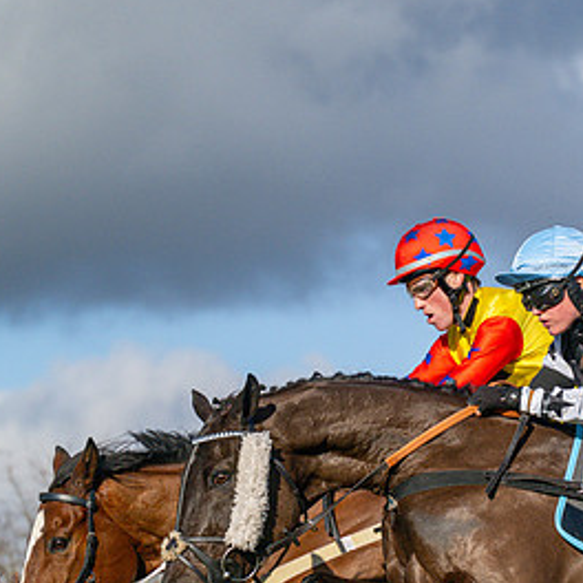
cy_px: 366
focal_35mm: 232
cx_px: 653
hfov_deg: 7.5
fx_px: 4421
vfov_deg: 7.5
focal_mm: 98
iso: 400
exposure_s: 1/8000
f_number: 4
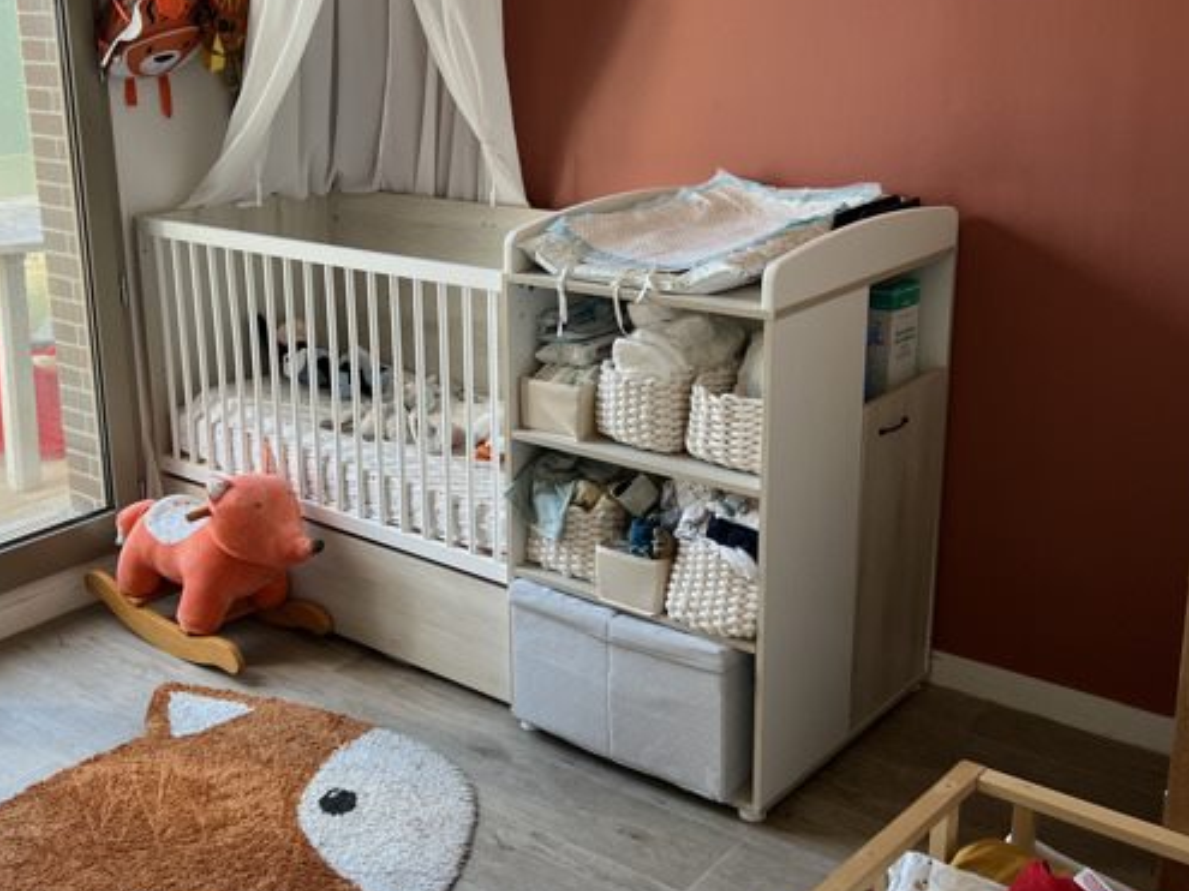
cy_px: 375
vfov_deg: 34.3
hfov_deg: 44.4
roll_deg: +2.3
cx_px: 440
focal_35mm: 42
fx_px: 1442
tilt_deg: -14.8
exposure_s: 1/100
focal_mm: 5.7
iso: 64
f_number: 1.5
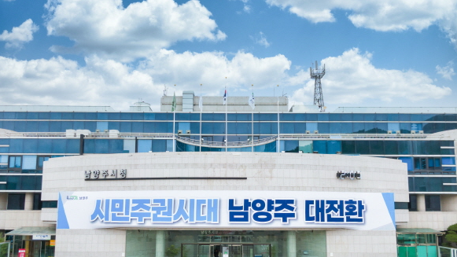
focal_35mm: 27
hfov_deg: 69.8
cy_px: 172
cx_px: 225
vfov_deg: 42.3
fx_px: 327
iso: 100
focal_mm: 4.4
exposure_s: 1/800
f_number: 2.8
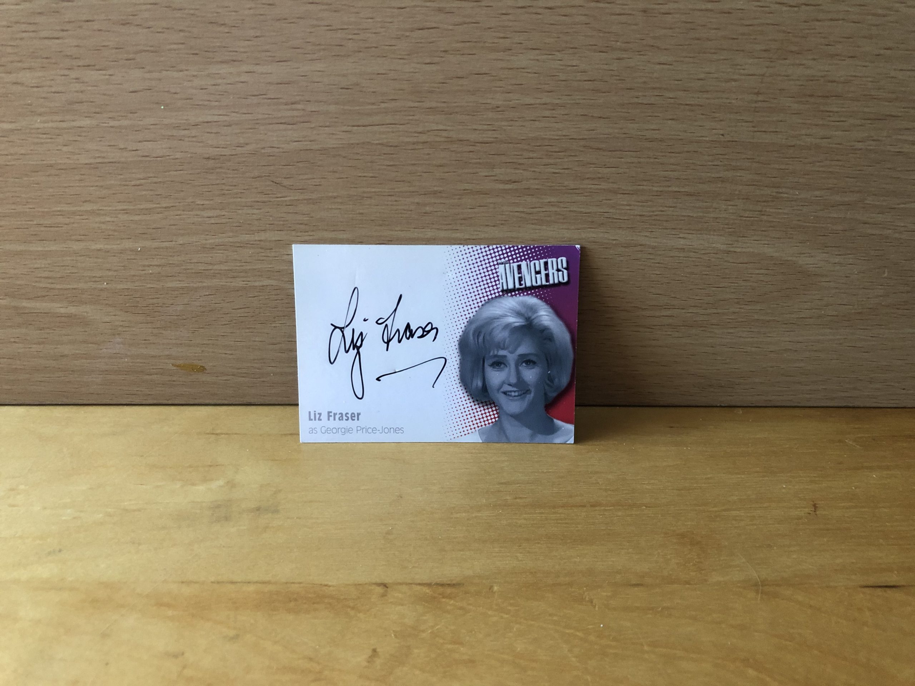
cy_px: 343
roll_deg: -1.6
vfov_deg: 49.7
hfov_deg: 63.4
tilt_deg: -32.0
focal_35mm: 28
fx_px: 740
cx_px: 458
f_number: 1.8
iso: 100
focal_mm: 3.99
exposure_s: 1/15
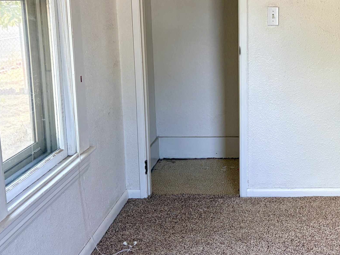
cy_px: 93
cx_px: 276
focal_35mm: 51
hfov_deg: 36.1
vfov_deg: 28.4
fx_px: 501
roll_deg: -0.5
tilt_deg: -10.0
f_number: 1.6
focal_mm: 5.96
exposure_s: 1/120
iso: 125
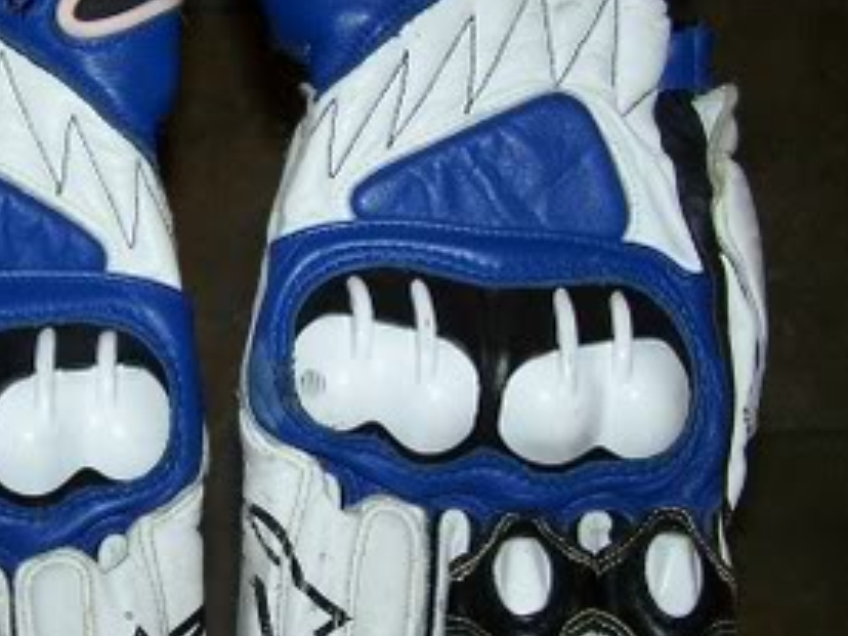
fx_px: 2156
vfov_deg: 16.8
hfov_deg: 22.1
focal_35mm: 88
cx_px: 230
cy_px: 359
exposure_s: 1/60
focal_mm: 6.3
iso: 140
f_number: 2.8
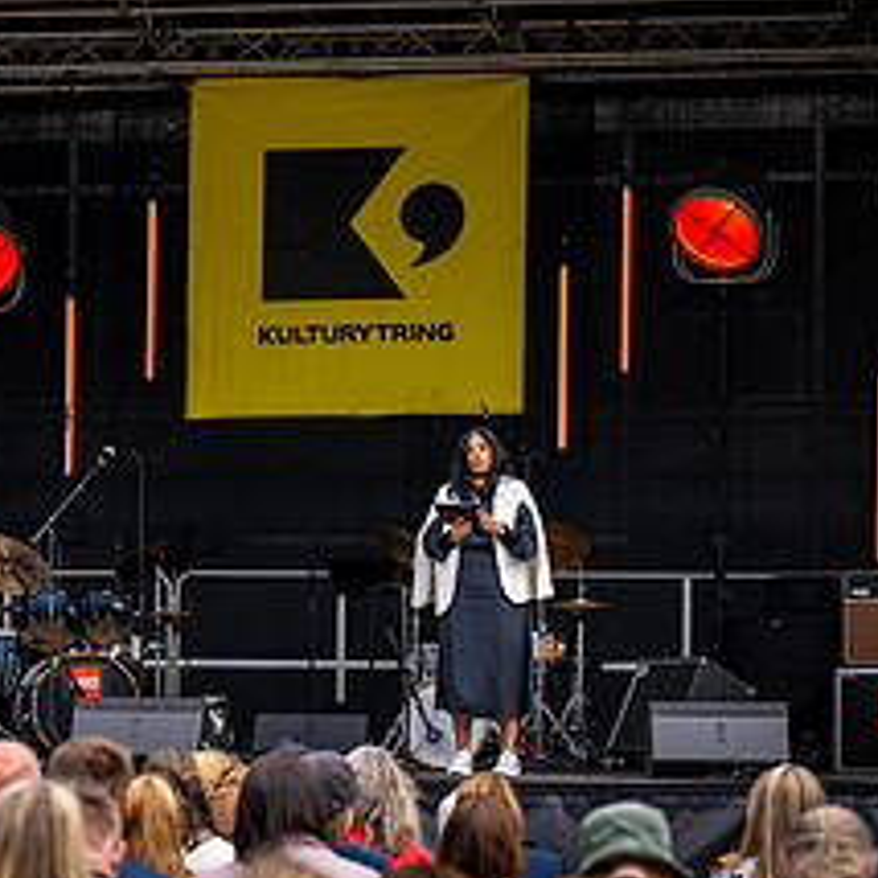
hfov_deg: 10.8
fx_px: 4620
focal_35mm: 161
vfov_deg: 10.8
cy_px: 552
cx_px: 242
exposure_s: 1/640
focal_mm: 70
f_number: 2.8
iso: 100
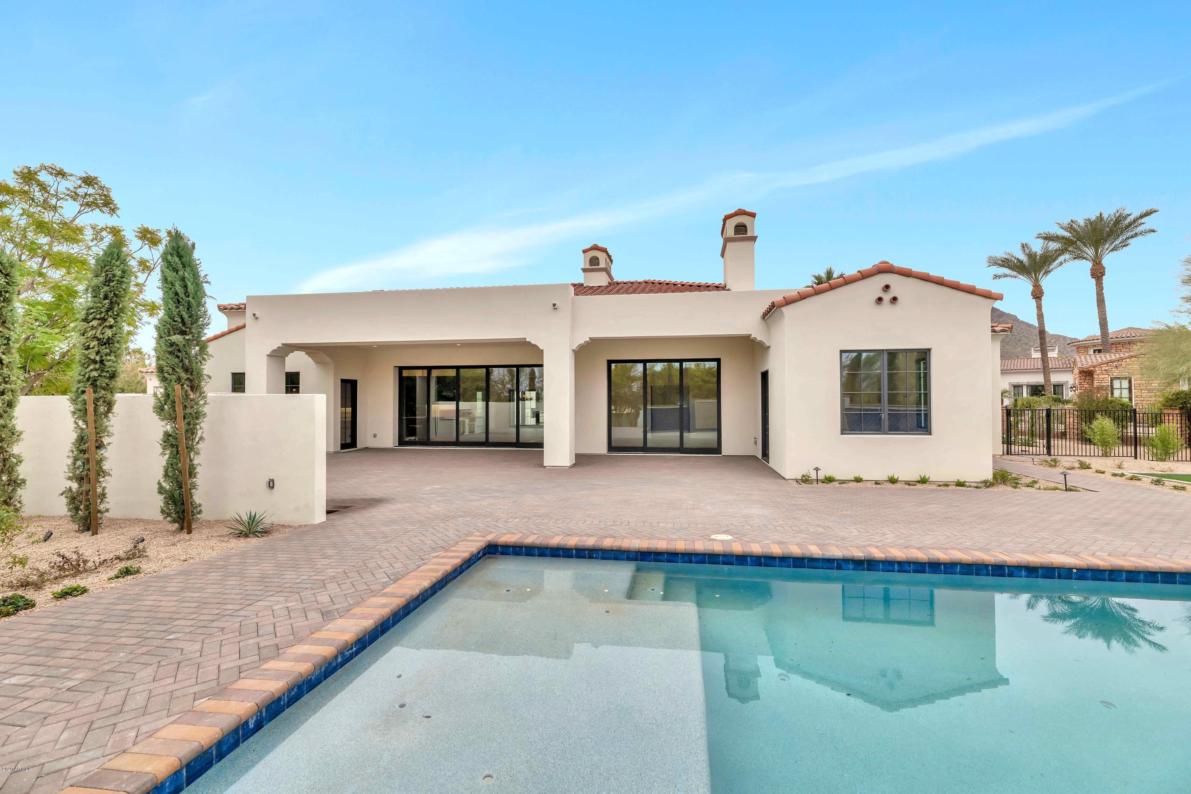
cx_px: 596
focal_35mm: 14
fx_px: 463
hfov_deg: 104.3
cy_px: 397
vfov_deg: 81.2
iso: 160
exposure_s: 1/320
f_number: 9
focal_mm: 14
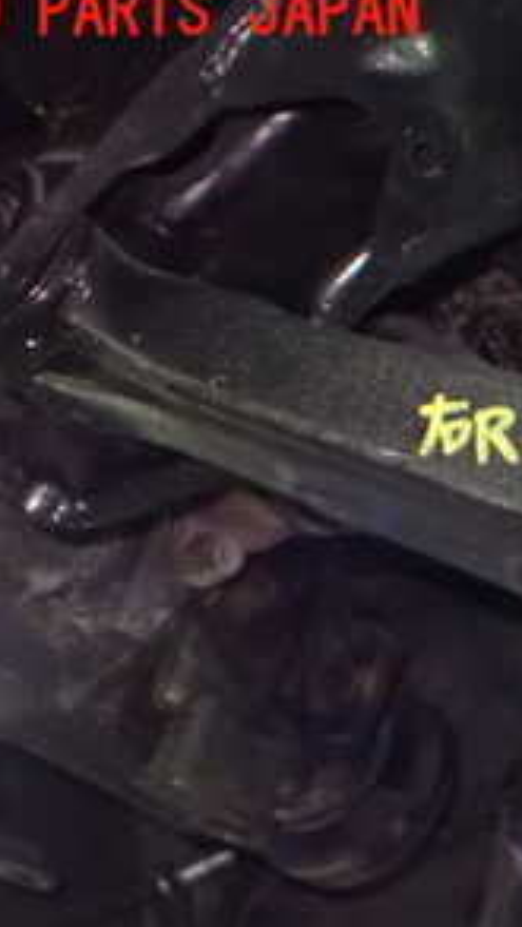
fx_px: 1647
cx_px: 794
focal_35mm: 67
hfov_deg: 16.4
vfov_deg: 30.9
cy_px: 687
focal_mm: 5.4
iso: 1600
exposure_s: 1/30
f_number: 2.3
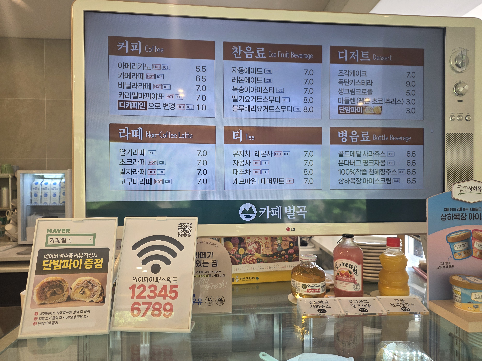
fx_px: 320
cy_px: 180
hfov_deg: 73.9
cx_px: 241
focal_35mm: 23
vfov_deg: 58.9
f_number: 1.7
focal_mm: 6.3
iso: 80
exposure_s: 1/120
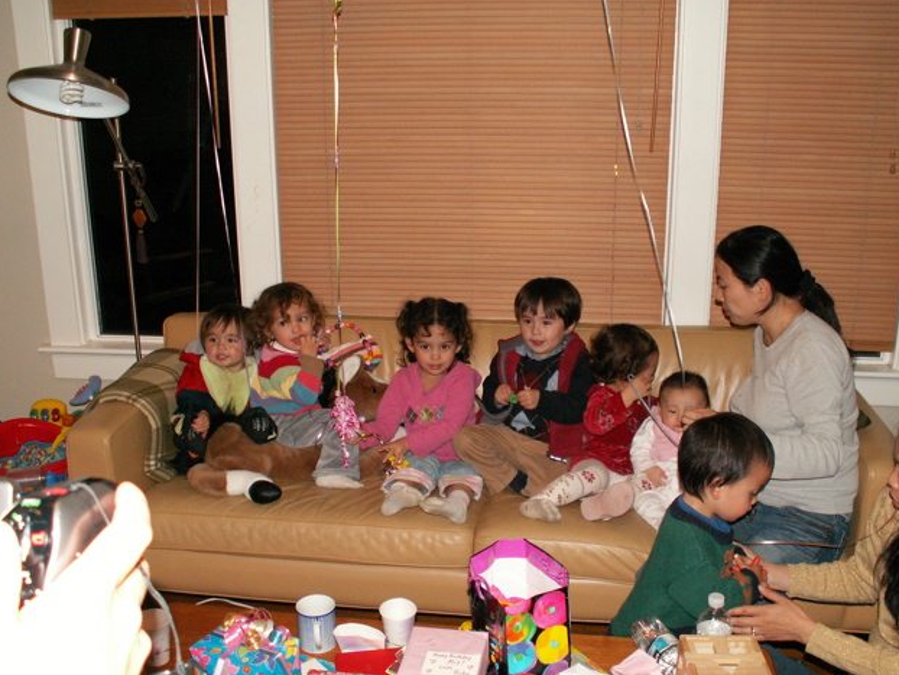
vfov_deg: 39.7
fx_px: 935
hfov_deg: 51.3
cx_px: 452
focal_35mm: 36
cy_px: 341
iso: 160
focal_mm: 5.86
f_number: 2.8
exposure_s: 1/40
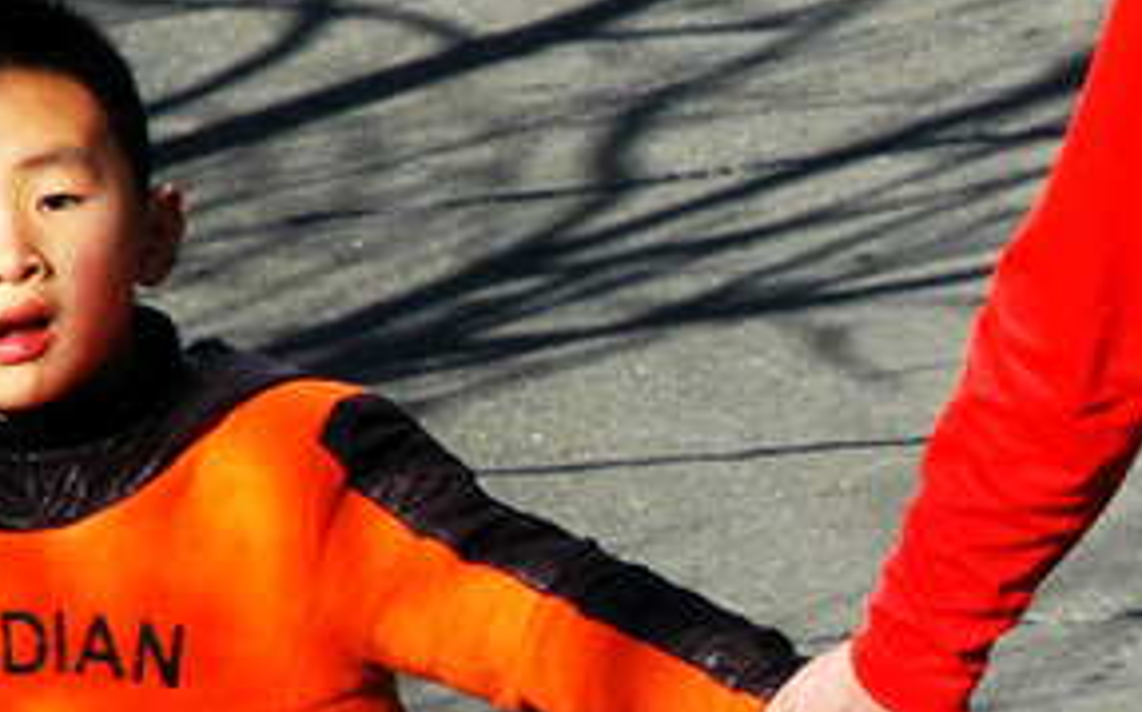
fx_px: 11820
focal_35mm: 380
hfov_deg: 5.5
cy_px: 414
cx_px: 1564
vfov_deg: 3.5
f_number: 9
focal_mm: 70
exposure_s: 1/320
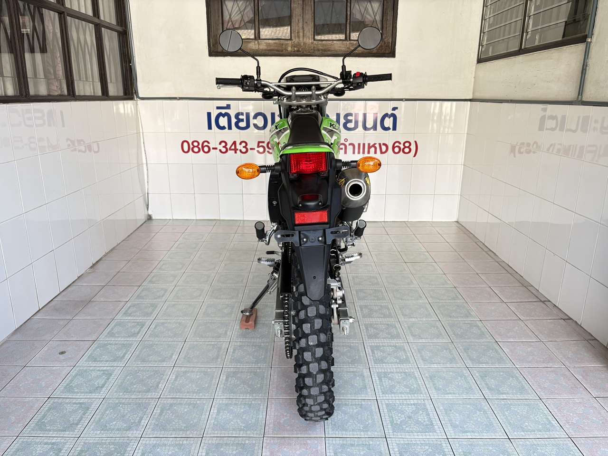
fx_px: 457
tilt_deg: -16.3
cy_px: 228
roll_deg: +0.7
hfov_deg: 67.3
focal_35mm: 26
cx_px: 304
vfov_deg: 53.1
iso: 125
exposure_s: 1/122
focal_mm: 5.96
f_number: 1.6
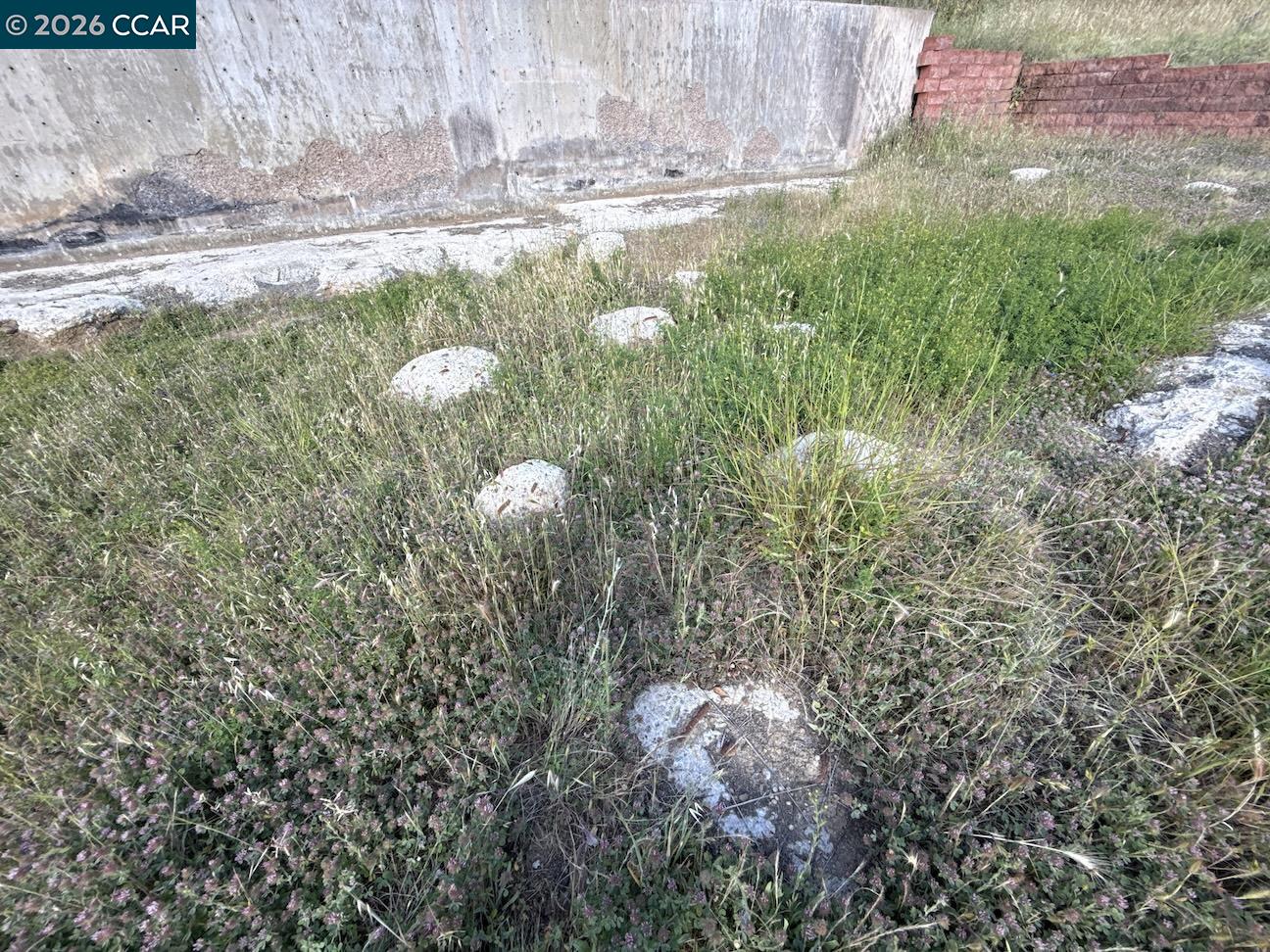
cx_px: 635
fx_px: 514
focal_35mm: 14
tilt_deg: -35.0
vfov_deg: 85.7
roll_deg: +1.8
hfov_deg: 102.1
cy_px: 476
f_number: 2.2
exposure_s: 1/256
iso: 50
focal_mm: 2.22
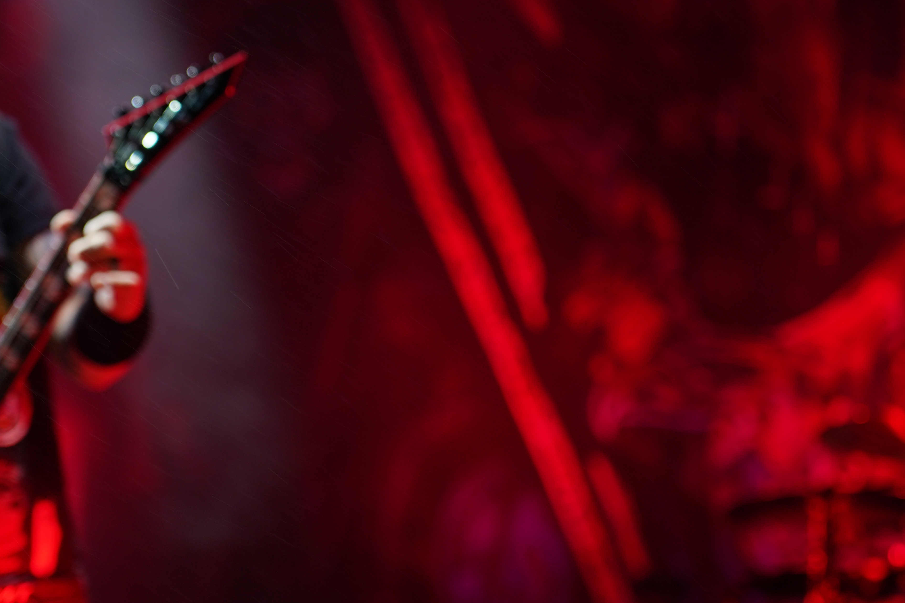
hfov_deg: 12.3
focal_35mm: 167
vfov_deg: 8.2
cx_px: 333
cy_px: 377
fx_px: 4198
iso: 400
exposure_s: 1/125
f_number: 4
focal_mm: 105
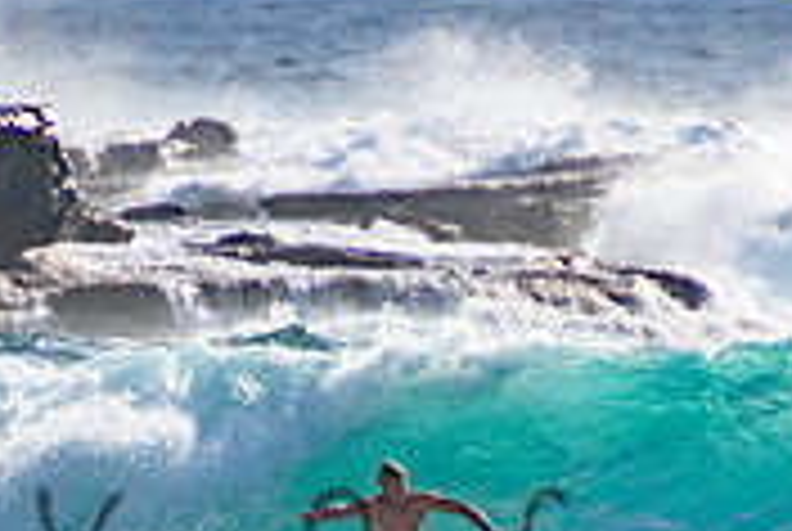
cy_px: 520
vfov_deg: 0.7
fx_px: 43501
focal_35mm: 1974
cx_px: 500
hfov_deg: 1.0
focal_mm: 400
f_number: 5.6
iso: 250
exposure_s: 1/2000
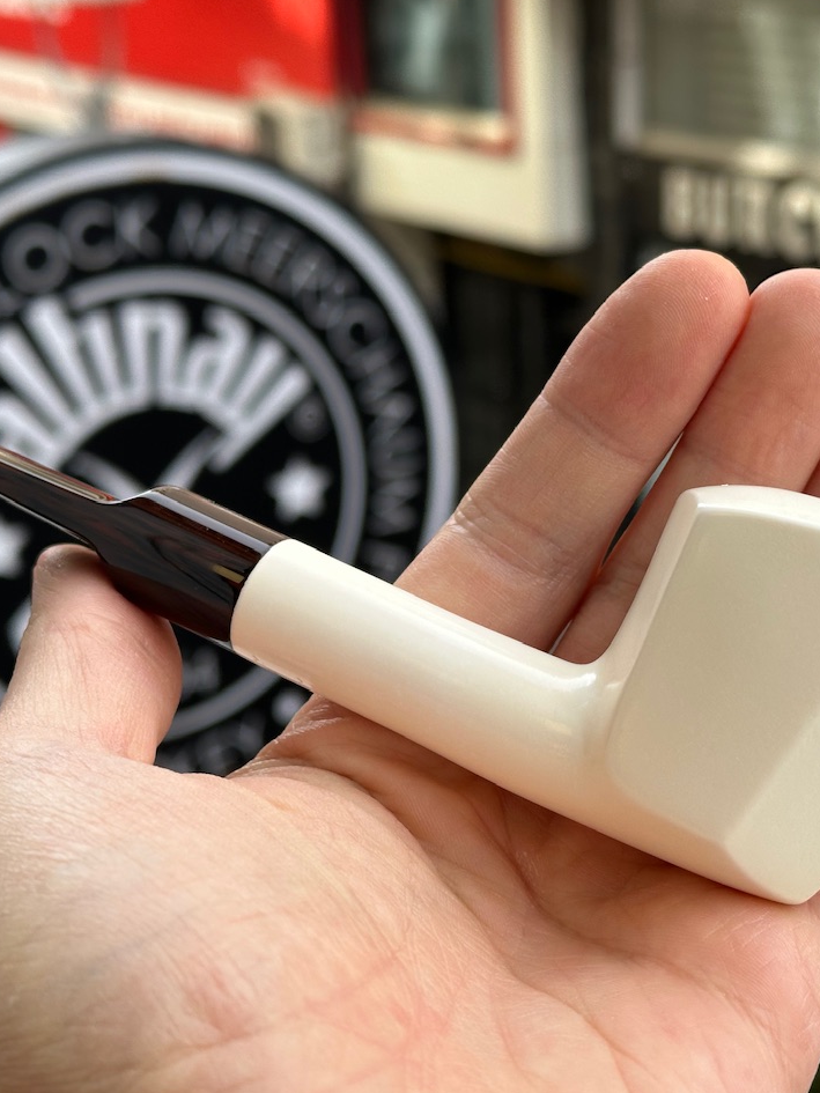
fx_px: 2053
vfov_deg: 29.8
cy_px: 545
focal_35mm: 65
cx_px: 475
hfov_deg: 22.6
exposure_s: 1/564
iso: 64
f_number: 1.78
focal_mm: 6.86
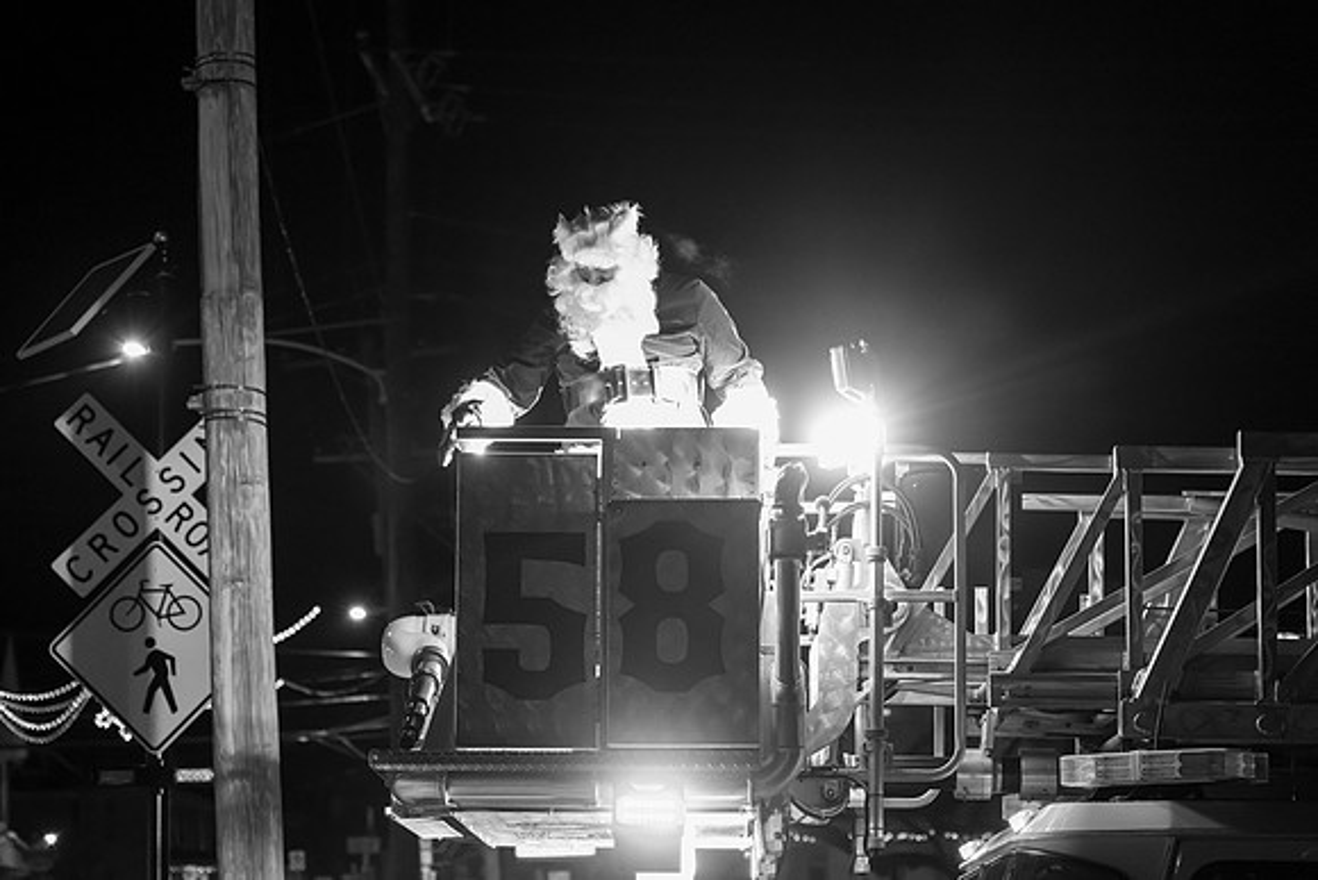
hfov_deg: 22.4
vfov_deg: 15.0
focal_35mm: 91
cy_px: 440
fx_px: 3332
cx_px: 659
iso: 6400
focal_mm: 91
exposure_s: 1/160
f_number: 4
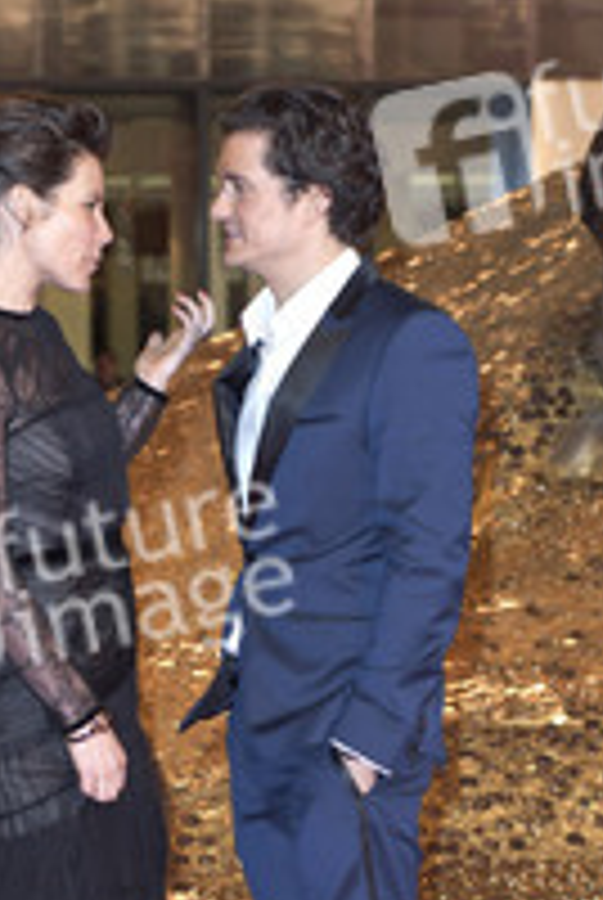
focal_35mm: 160
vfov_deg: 12.7
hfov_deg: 8.6
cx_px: 196
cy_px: 814
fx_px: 4006
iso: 1000
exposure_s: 1/160
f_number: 5.6
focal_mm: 80
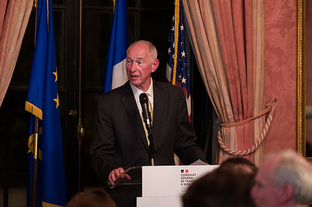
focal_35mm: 152
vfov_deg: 9.0
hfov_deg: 13.5
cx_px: 156
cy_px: 100
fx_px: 1321
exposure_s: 1/200
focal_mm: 145
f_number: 3.2
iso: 3200
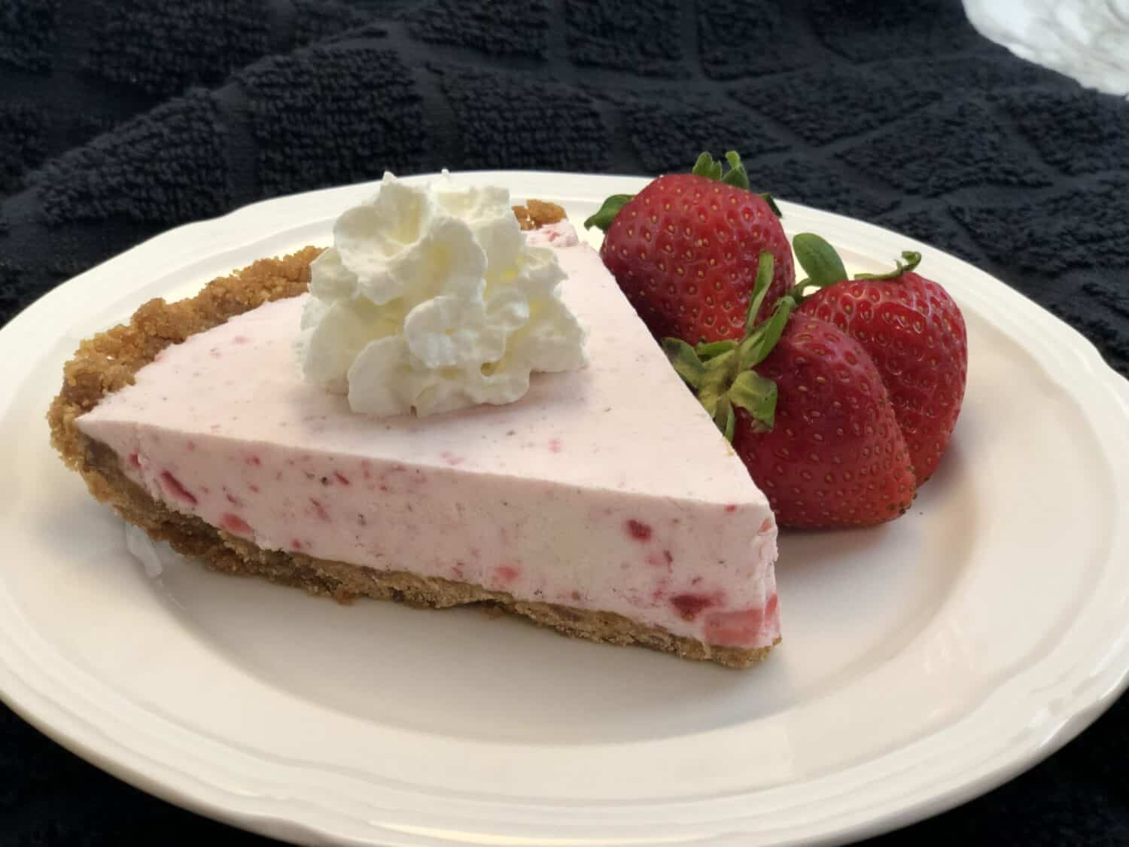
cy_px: 424
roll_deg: -1.1
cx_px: 564
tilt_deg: -33.4
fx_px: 1696
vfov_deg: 28.0
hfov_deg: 36.8
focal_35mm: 52
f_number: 2.4
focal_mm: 6
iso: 100
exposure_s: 1/30
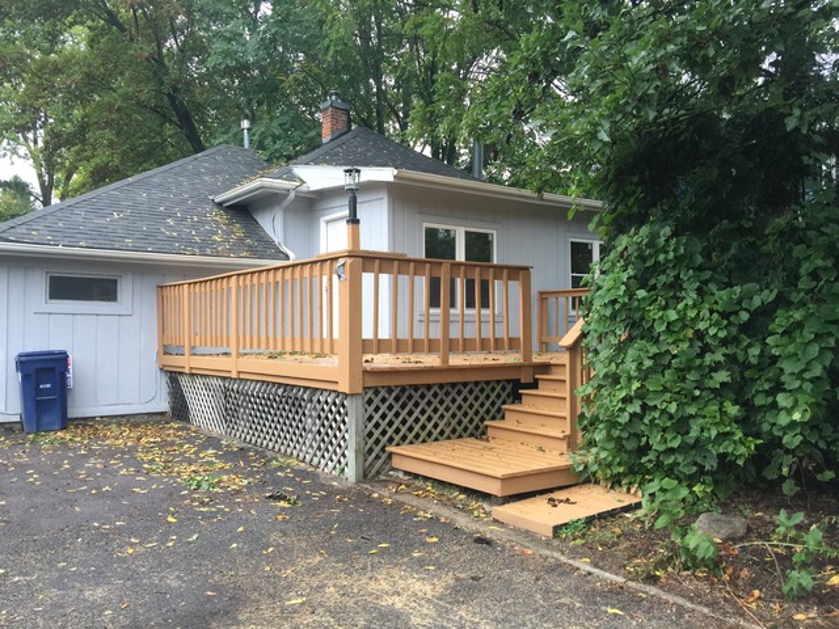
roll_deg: -0.5
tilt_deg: +2.1
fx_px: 703
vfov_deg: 48.2
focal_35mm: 29
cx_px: 420
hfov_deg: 61.7
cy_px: 314
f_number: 2.2
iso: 32
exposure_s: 1/40
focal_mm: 4.15
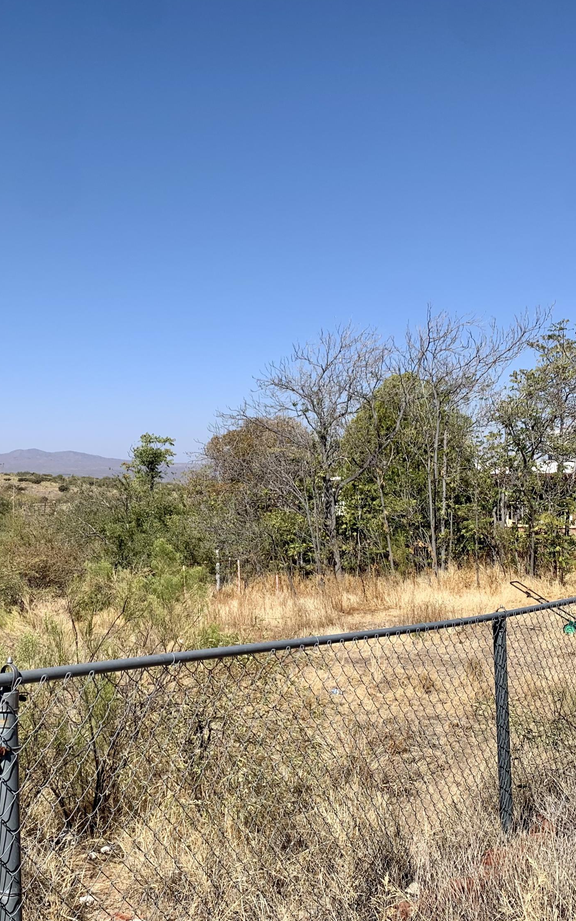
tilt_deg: -0.9
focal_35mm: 37
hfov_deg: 34.0
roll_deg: +0.5
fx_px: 929
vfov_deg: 52.7
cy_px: 459
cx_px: 172
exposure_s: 1/2915
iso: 25
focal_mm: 4.25
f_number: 1.8
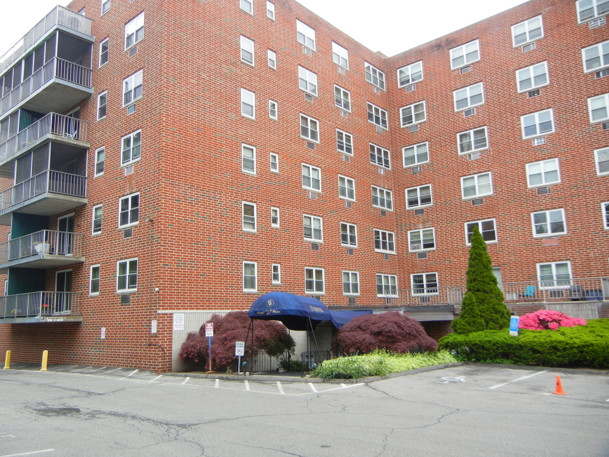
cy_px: 228
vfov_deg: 46.8
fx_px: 528
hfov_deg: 60.0
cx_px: 304
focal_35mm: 30
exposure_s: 1/287
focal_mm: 5.4
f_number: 3.5
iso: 160
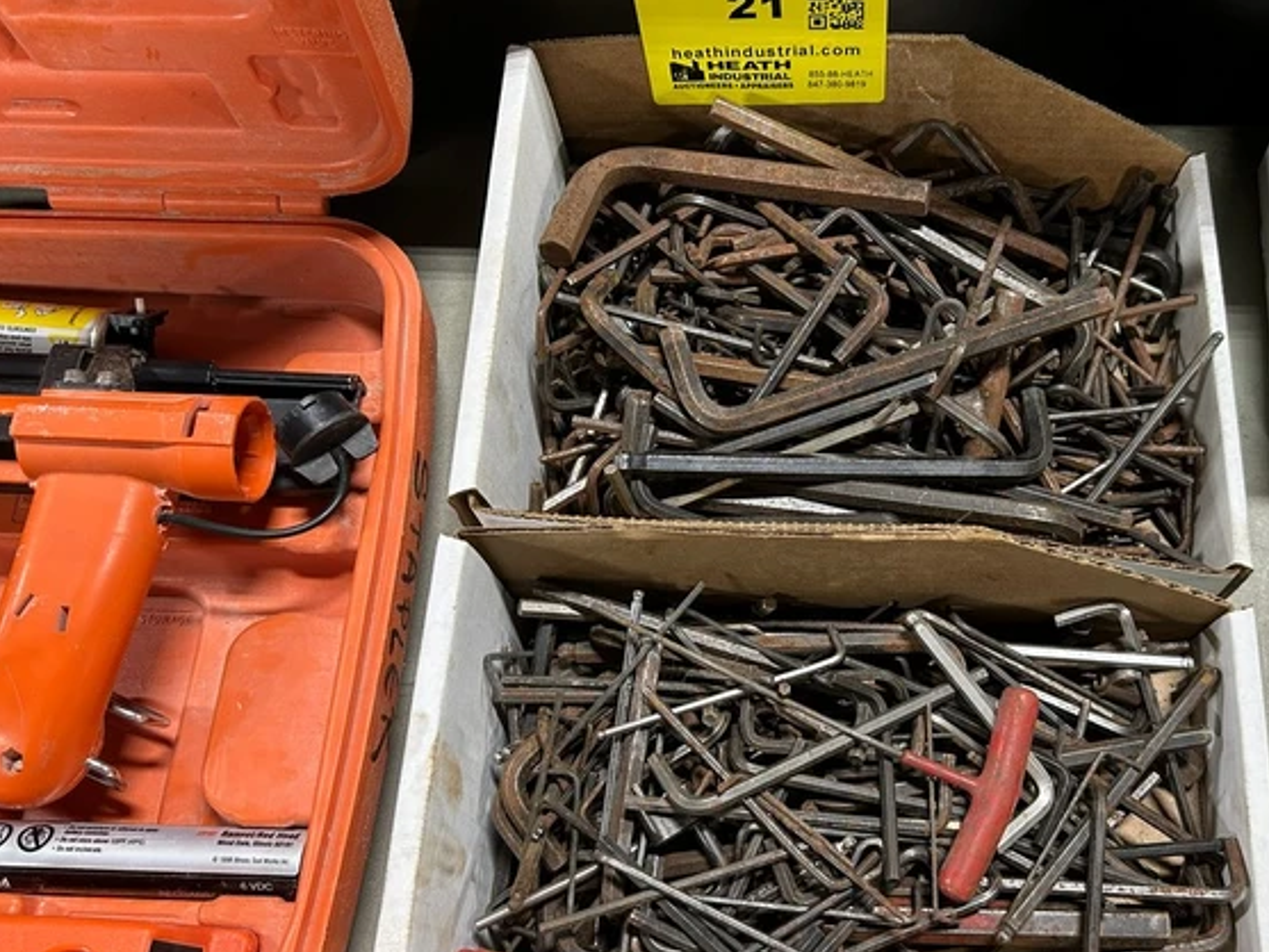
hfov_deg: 51.9
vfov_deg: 40.7
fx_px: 1283
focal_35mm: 35
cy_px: 509
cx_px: 811
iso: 125
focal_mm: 5.7
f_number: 1.5
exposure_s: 1/60
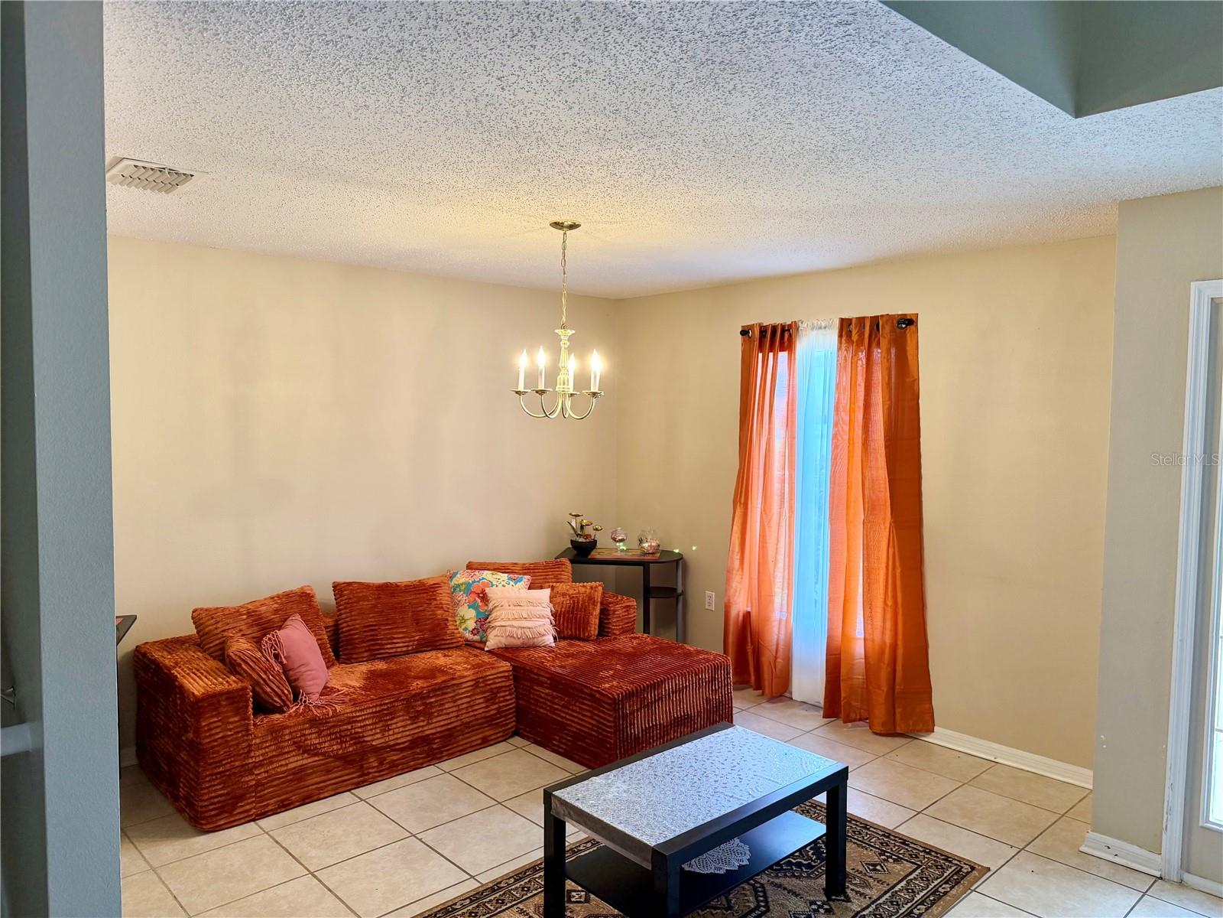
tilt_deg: -3.7
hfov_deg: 71.6
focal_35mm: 24
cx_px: 612
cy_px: 459
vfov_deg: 56.8
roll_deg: -0.1
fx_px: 848
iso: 200
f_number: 1.78
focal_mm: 6.76
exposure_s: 1/135
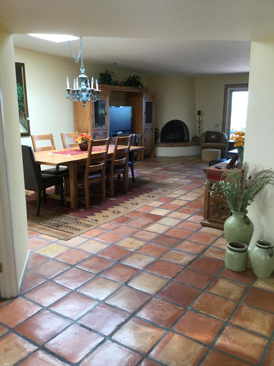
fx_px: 327
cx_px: 137
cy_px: 183
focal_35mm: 31
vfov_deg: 58.4
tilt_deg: -13.3
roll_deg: -1.4
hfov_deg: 45.4
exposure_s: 1/30
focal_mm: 3.3
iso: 40
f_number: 2.4
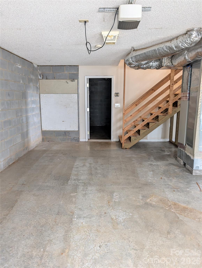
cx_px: 101
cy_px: 134
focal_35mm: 24
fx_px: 186
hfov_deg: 56.9
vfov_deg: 71.5
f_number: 1.68
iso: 639
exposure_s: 1/76.6
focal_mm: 6.9
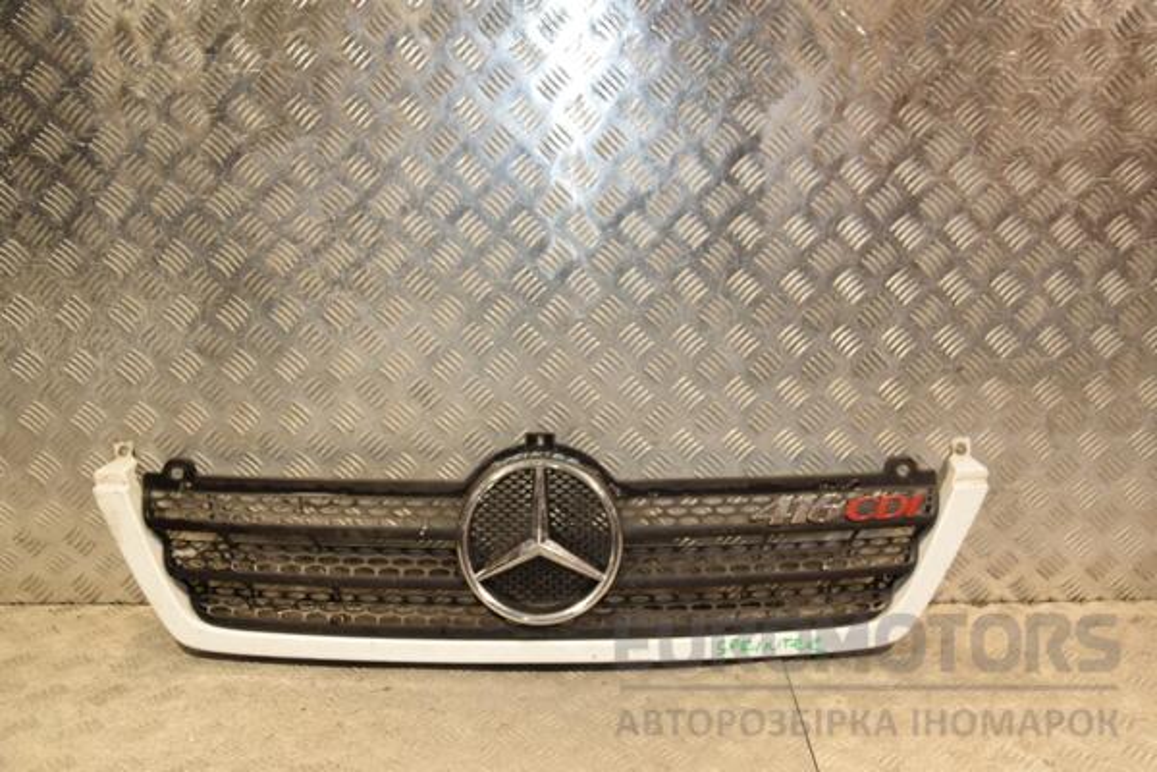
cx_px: 578
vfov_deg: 36.9
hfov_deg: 53.1
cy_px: 386
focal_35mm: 36
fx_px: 1157
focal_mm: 24
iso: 800
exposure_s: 1/200
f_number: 5
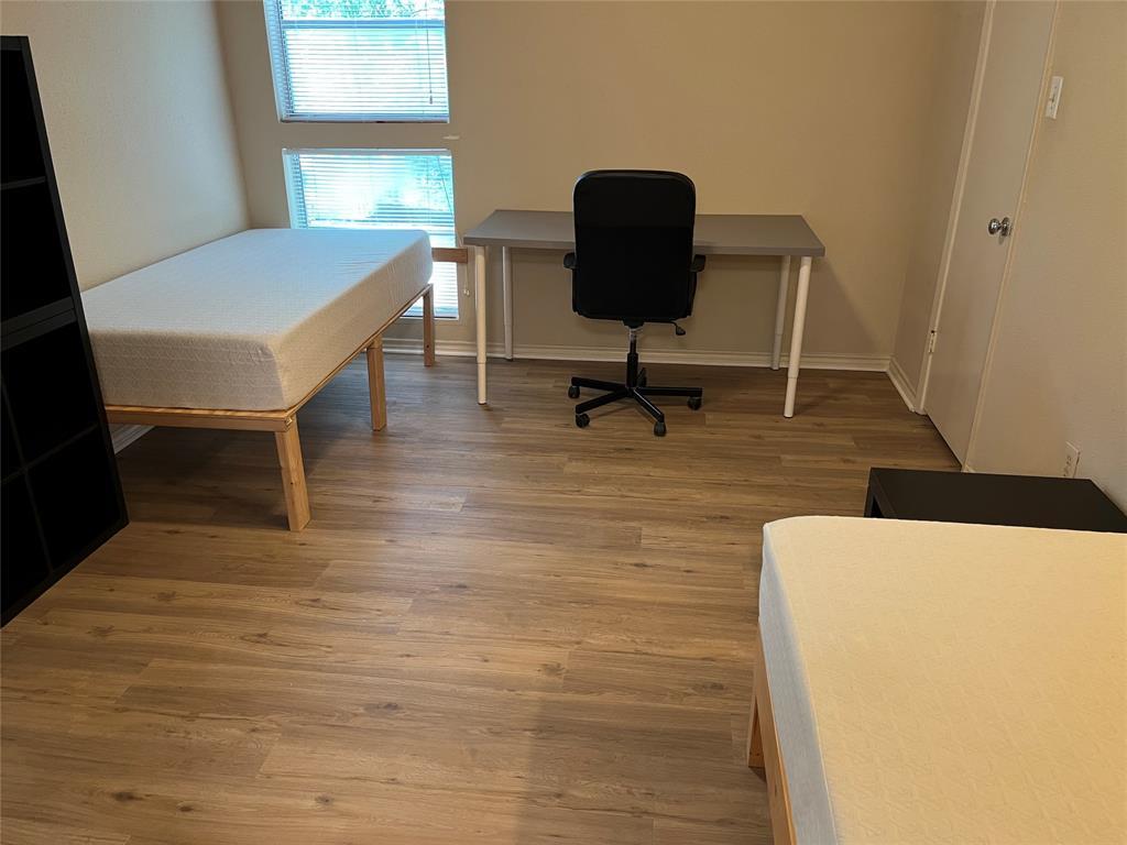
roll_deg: +0.0
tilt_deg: -22.7
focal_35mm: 26
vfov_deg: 53.1
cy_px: 422
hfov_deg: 67.3
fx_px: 846
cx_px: 564
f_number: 1.6
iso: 250
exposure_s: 1/60
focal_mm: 5.1
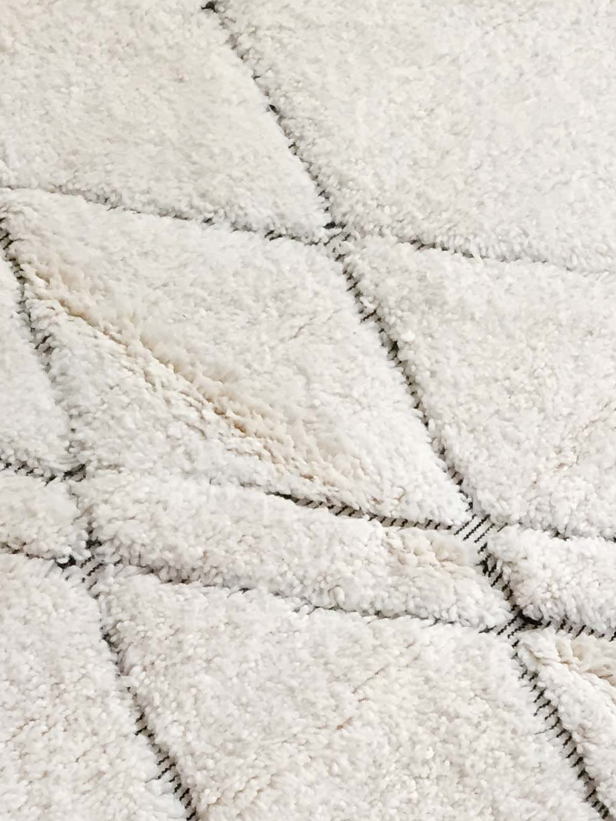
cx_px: 572
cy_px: 915
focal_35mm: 72
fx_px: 1709
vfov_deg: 25.0
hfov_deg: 20.0
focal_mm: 4.15
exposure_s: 1/33
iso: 100
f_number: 2.2
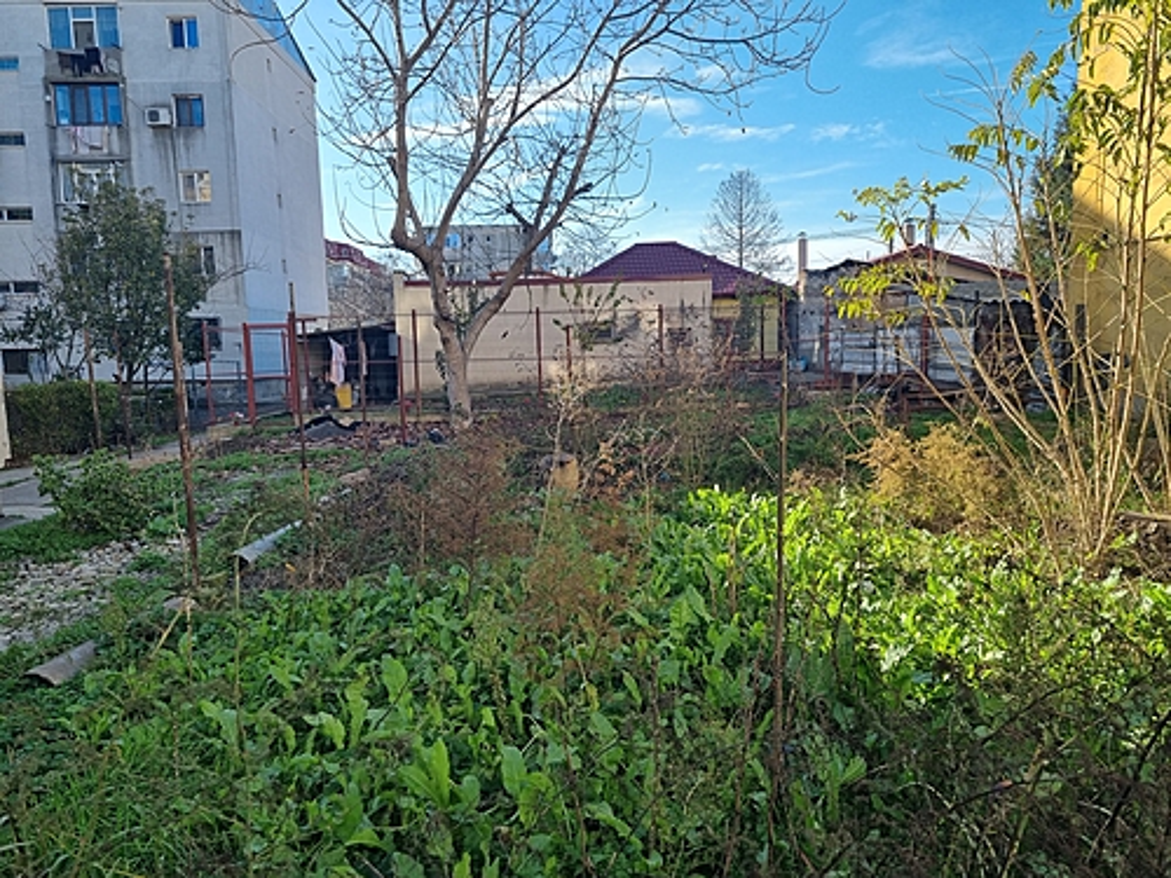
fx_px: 880
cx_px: 586
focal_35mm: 26
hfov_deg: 67.3
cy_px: 439
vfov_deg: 53.1
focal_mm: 5.4
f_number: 1.8
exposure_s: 1/1532
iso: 50
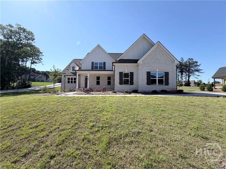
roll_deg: -0.3
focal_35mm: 14
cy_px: 84
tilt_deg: +2.4
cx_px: 113
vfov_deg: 85.7
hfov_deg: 102.1
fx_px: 91
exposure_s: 1/770
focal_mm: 2.22
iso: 25
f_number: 2.2
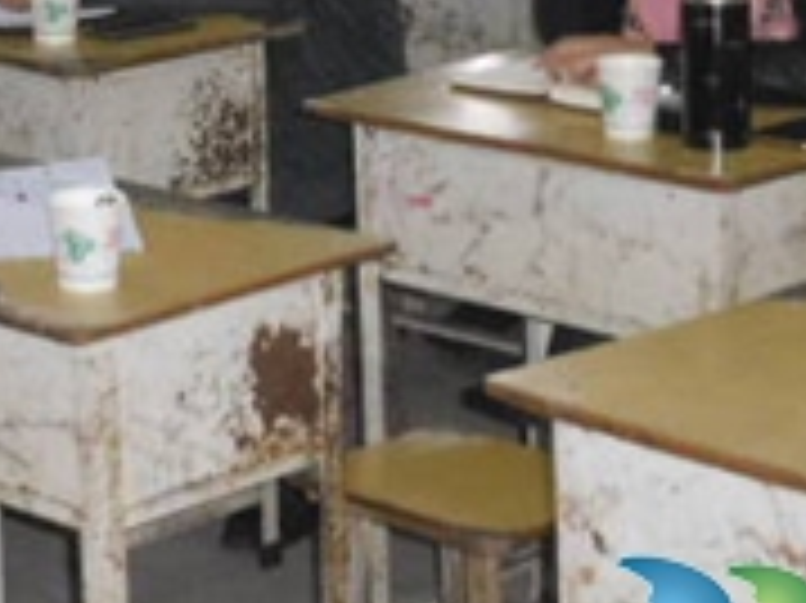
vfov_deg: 11.6
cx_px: 207
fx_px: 2932
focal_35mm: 126
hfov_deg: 15.6
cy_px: -43
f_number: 4.2
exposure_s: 1/60
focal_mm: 8.1
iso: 1100
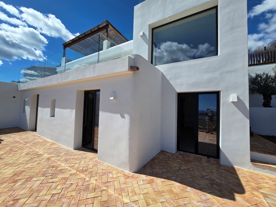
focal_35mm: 13
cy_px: 104
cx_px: 138
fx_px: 104
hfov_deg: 106.2
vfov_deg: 89.9
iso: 50
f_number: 2.2
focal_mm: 2.2
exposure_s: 1/3717
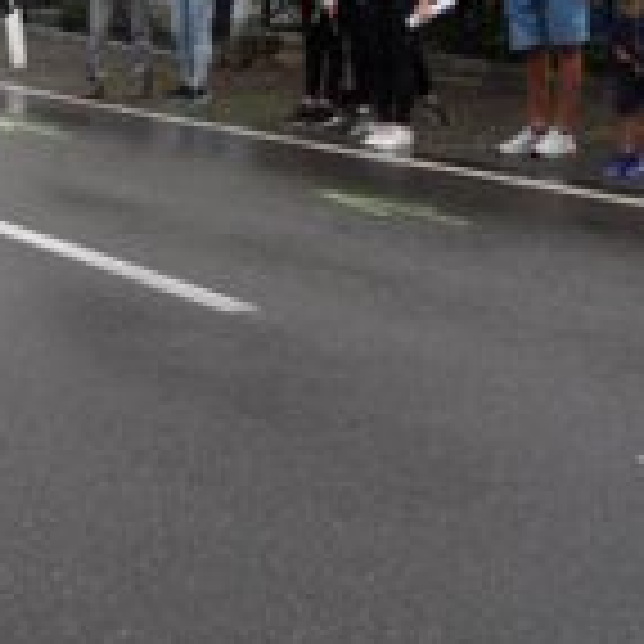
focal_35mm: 93
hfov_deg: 17.6
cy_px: 187
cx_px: -167
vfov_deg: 18.6
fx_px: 1957
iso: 1600
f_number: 6.3
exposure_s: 1/640
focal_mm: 26
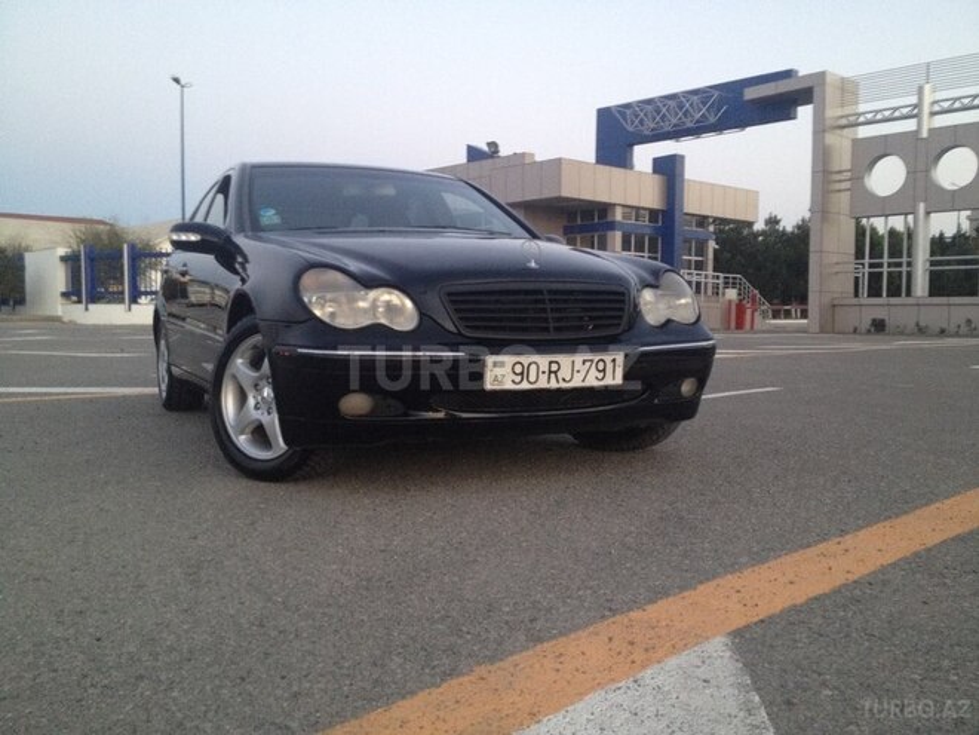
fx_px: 990
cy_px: 368
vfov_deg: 40.7
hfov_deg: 52.6
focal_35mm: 35
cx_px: 490
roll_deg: -0.9
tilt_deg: -5.7
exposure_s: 1/20
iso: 200
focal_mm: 4.28
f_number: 2.4
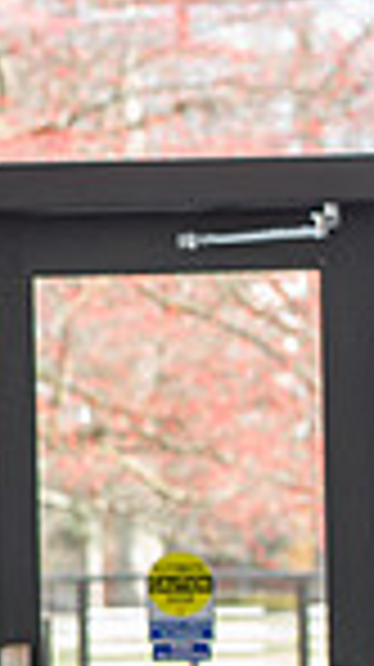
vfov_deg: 6.4
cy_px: 421
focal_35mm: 336
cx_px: -820
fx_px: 5937
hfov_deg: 3.5
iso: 500
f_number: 3.5
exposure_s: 1/320
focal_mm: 82
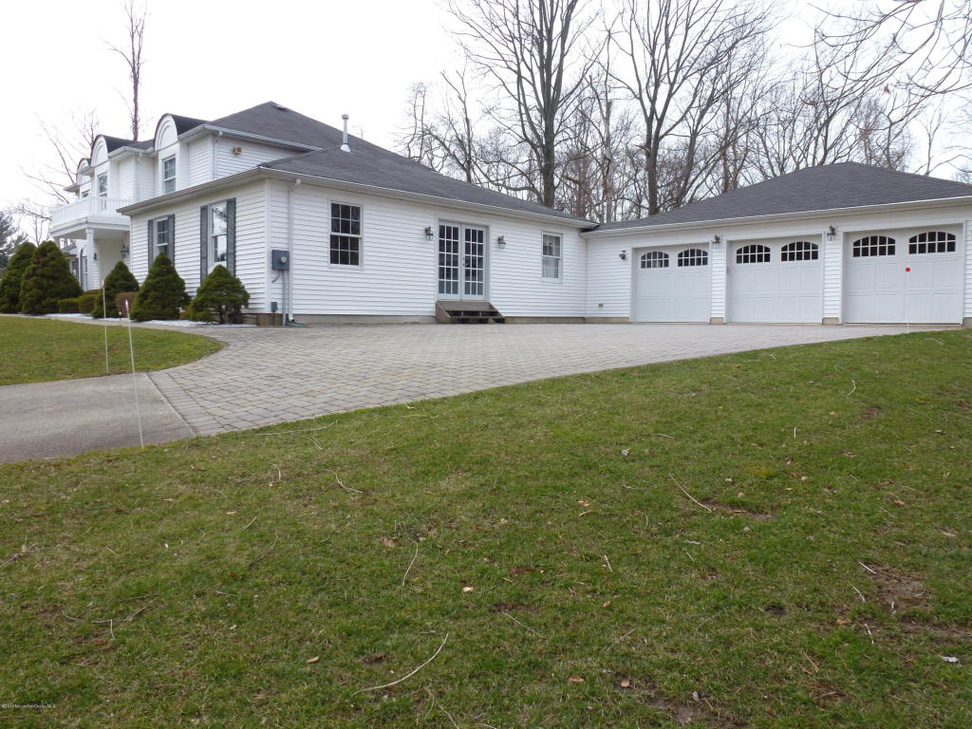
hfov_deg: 71.6
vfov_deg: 56.8
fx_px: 674
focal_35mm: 24
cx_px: 486
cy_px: 364
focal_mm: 4.3
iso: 100
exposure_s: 1/320
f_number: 4
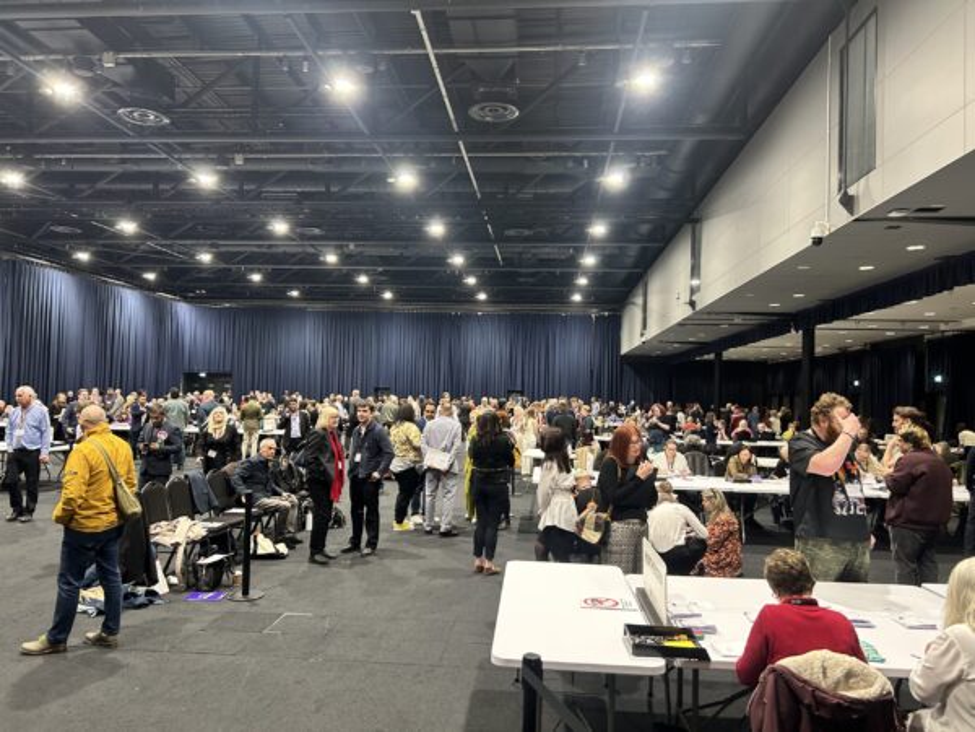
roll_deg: -1.9
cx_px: 488
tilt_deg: +2.6
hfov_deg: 67.3
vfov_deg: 53.1
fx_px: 732
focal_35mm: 26
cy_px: 366
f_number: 1.5
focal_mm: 5.7
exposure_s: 1/50
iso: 160
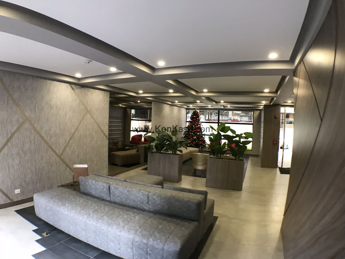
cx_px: 172
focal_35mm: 28
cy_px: 130
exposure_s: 1/15
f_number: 1.8
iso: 64
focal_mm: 3.99
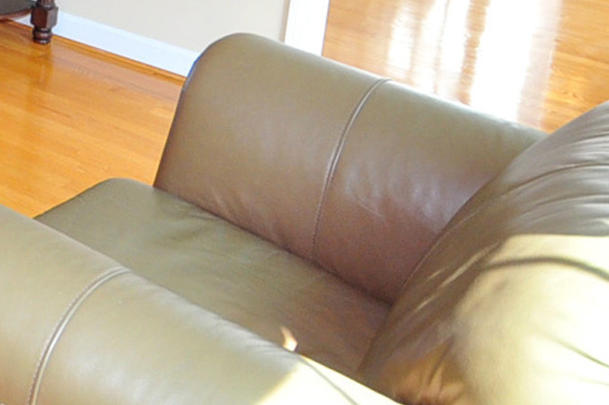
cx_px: -358
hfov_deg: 23.1
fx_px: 1115
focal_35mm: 66
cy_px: -215
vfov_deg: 18.2
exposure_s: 1/50
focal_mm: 10
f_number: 5
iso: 500
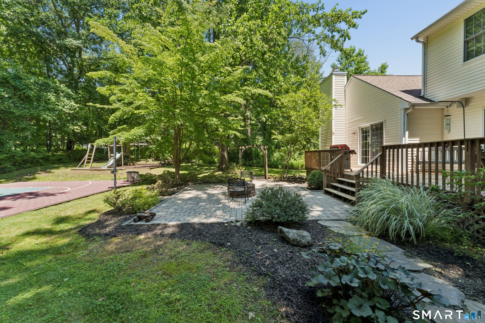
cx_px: 242
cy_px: 162
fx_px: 189
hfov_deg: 104.3
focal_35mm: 14
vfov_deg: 81.2
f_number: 22
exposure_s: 1/5
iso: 100
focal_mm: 14
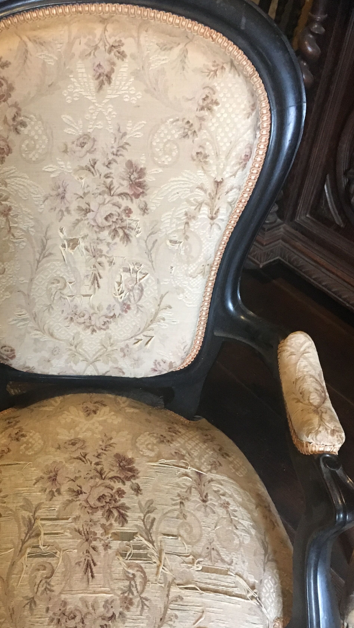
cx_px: 88
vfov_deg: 52.6
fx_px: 634
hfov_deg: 30.7
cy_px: 358
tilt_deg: -43.3
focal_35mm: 38
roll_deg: +1.0
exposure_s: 1/25
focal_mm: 4.15
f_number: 2.2
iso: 200
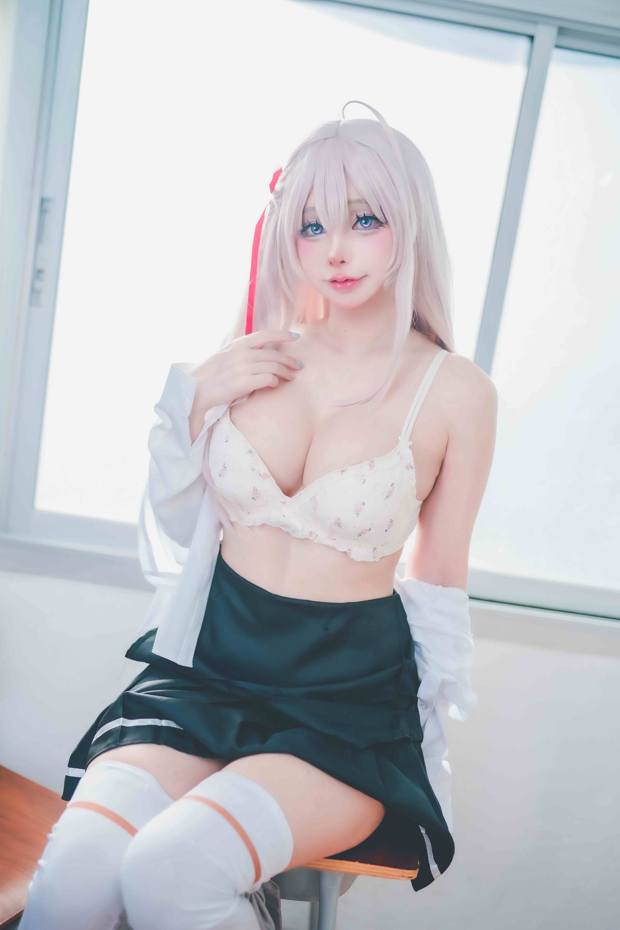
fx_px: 904
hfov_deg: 37.9
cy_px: 465
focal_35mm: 35
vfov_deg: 54.4
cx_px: 310
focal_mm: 35
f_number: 1.8
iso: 100
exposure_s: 1/160
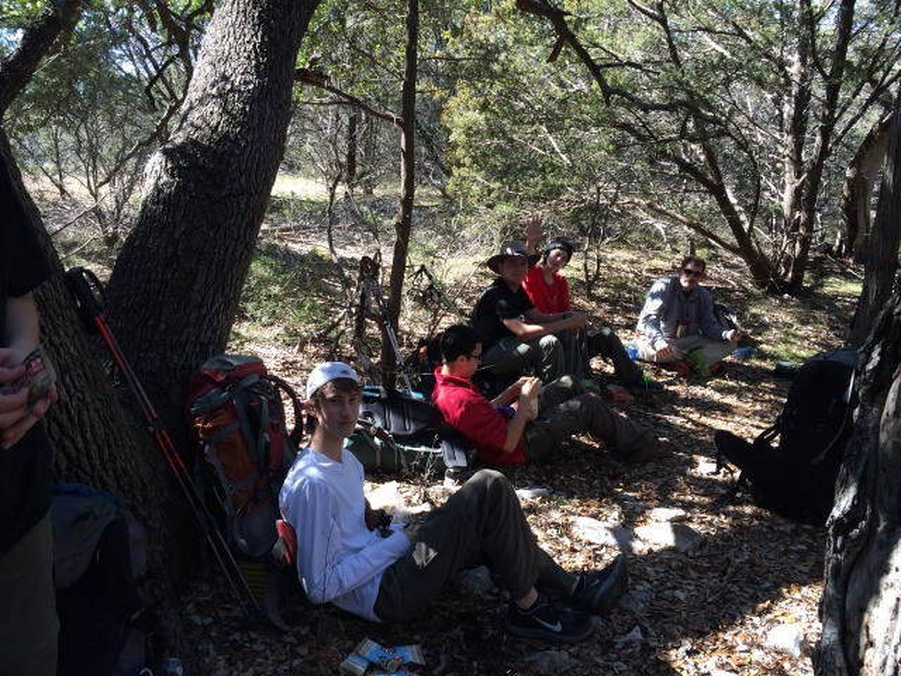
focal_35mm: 29
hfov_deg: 61.7
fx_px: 755
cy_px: 338
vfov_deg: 48.2
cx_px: 450
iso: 32
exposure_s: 1/189
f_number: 2.2
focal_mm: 4.15
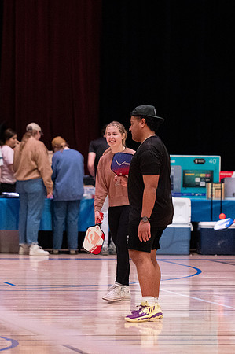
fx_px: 2504
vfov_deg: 8.1
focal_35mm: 255
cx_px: 109
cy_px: 177
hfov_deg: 5.4
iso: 10000
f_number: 2.8
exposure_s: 1/800
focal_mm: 145
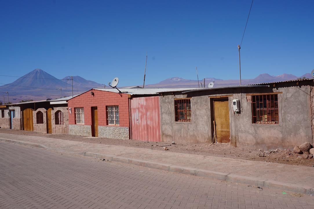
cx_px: 157
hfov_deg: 46.4
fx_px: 366
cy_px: 104
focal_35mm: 42
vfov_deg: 31.8
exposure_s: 1/320
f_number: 16
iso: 200
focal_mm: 28
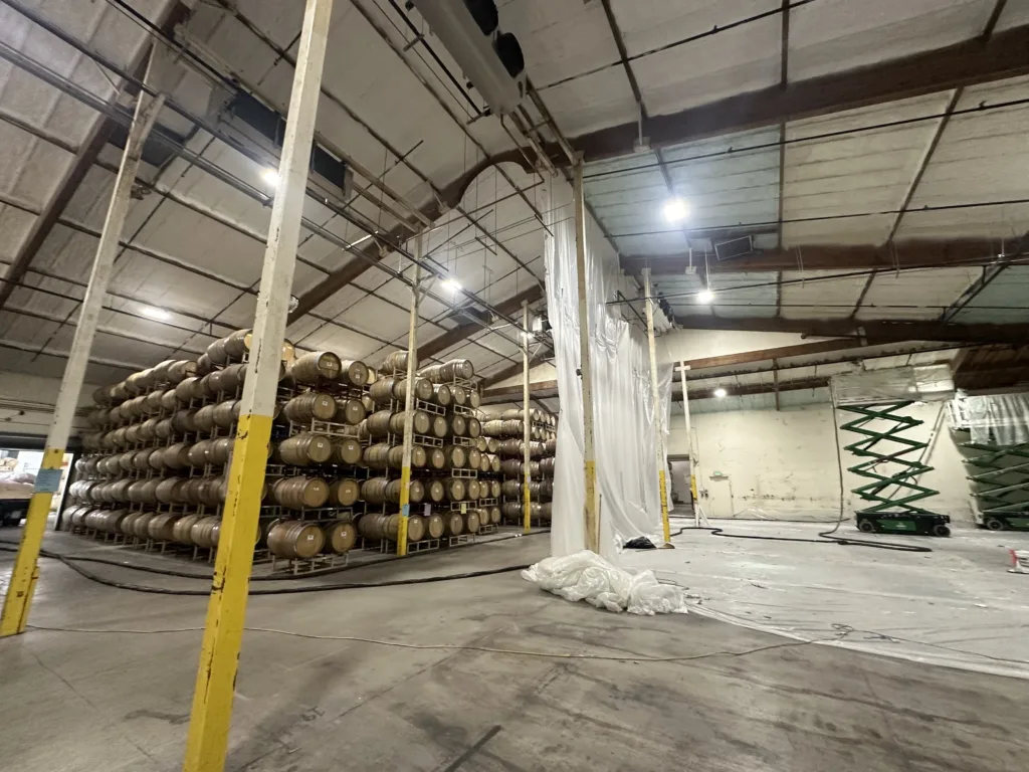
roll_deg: +0.3
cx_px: 514
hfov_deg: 102.1
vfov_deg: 85.7
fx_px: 416
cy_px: 386
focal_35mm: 14
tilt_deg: +16.7
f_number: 2.2
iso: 320
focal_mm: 2.22
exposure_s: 1/76
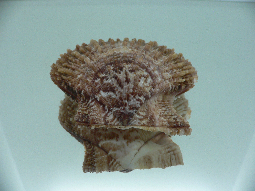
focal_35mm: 35
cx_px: 128
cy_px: 96
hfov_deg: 52.6
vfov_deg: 40.7
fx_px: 258
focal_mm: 4.6
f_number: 2.8
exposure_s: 1/60
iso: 100
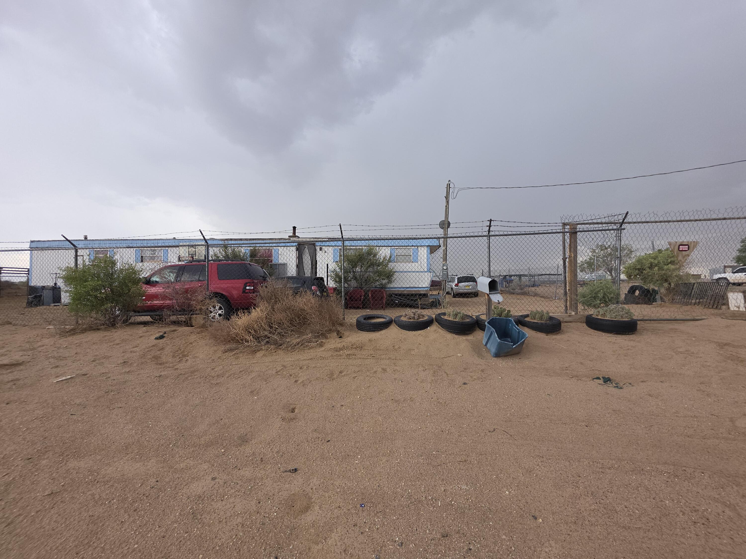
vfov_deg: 89.9
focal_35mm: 13
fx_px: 280
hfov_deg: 106.2
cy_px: 280
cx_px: 373
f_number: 1.9
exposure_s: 1/60
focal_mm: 2.2
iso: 25
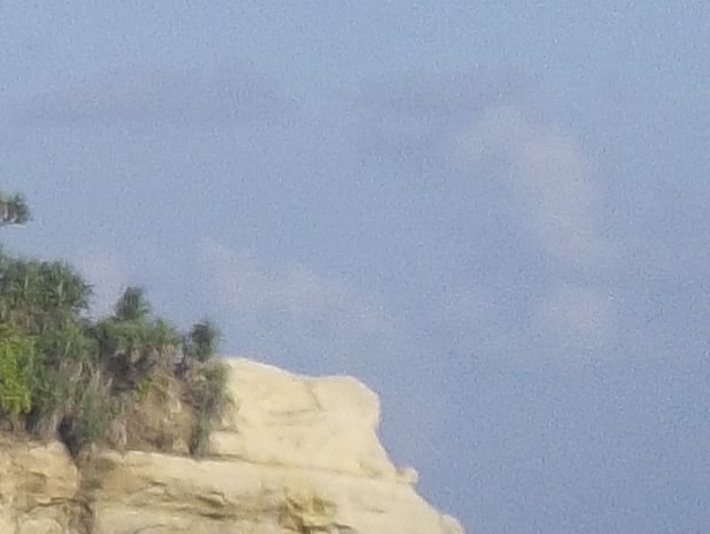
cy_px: -68
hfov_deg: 4.7
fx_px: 8399
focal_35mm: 409
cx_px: -812
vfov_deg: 3.6
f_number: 5.3
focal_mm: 9.7
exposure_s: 1/500
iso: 80
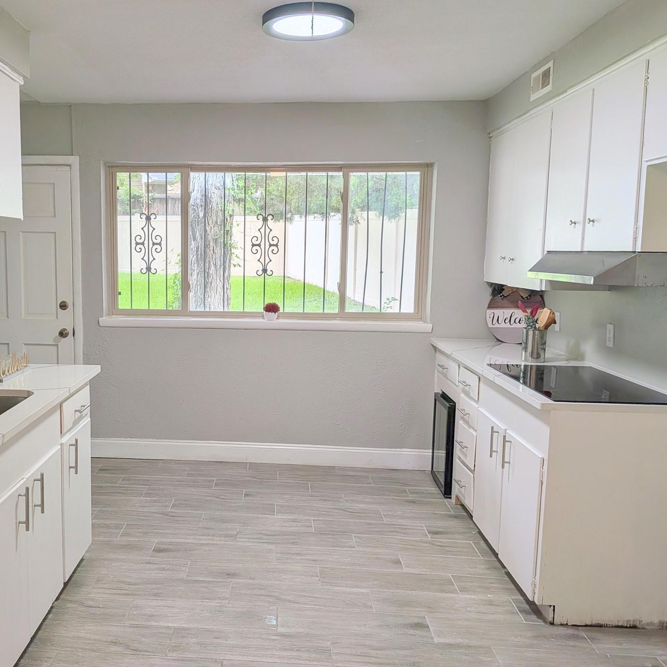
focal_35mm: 31
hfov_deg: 51.2
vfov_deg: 52.5
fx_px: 676
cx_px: 202
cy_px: 332
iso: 29
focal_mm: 4.53
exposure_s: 1/641
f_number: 1.7
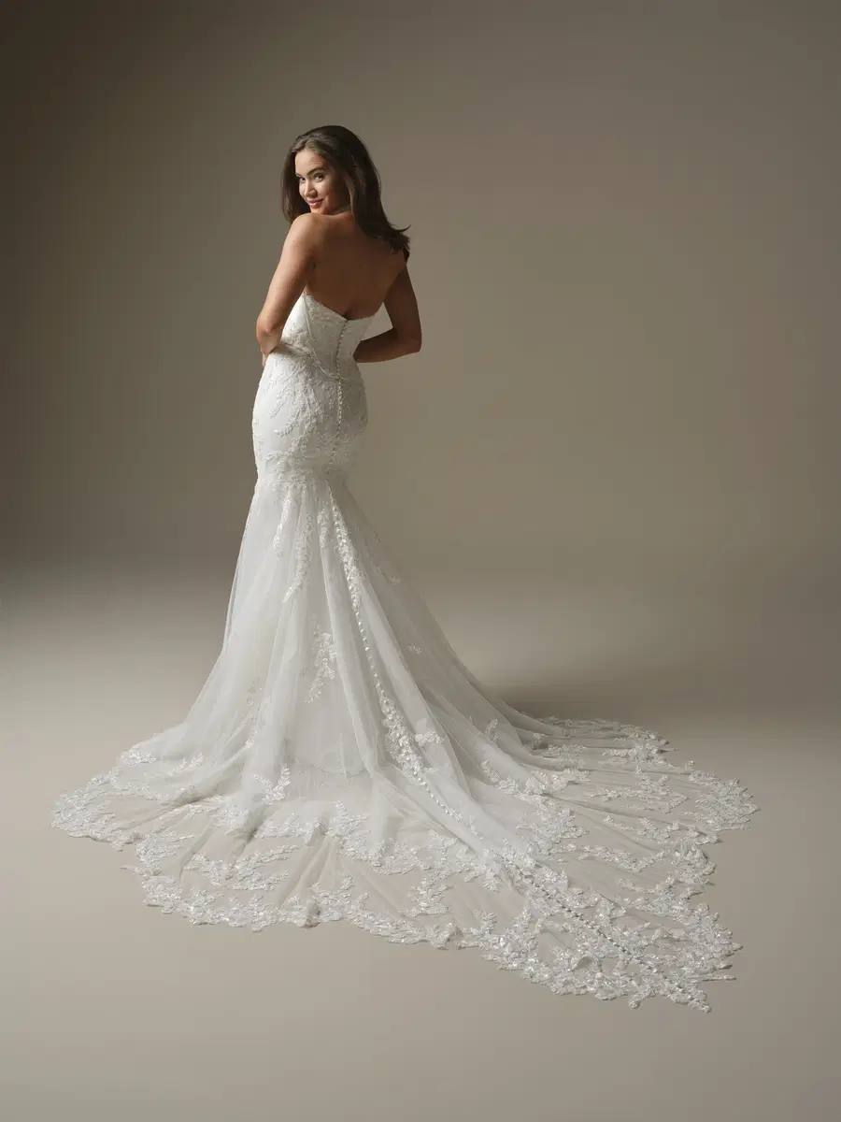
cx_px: 420
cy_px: 561
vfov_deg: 40.4
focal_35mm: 47
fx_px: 1522
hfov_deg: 30.9
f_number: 10
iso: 500
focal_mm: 59.8
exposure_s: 1/125
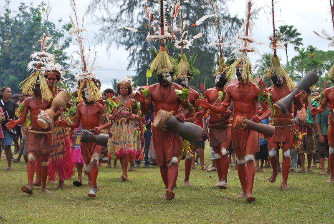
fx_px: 767
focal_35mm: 82
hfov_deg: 24.6
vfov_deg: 16.6
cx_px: 167
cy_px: 112
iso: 100
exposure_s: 1/160
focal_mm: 55
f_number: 6.3
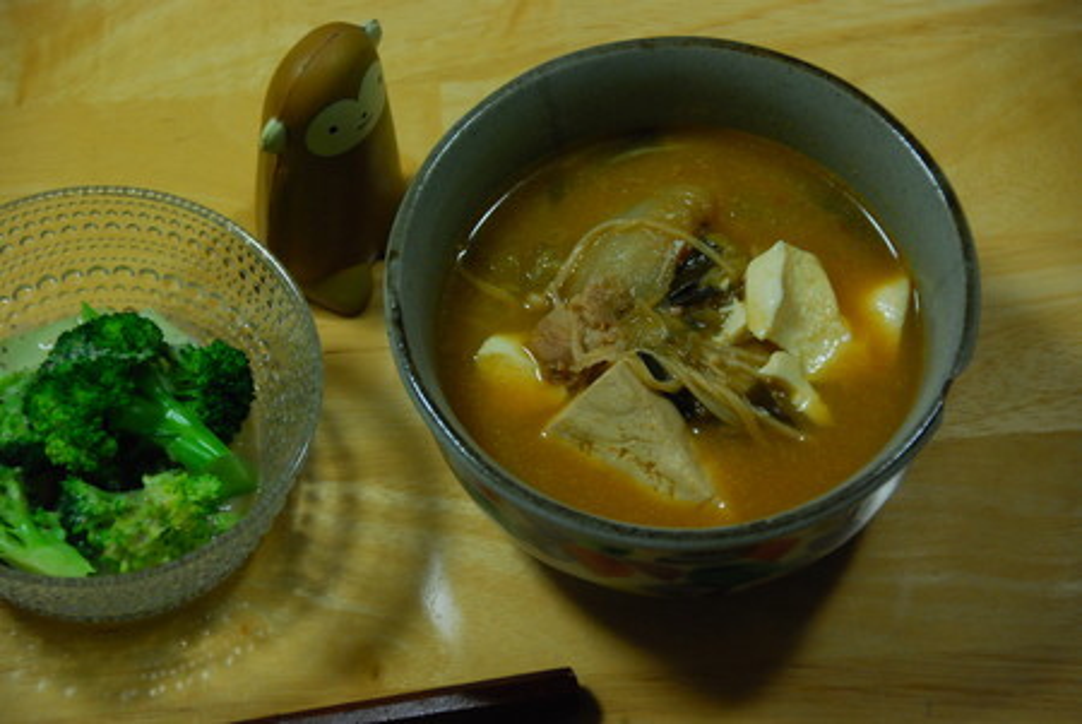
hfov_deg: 15.9
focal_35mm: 129
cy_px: 362
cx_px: 541
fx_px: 3881
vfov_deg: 10.7
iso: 800
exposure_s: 1/30
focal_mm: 86
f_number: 5.6
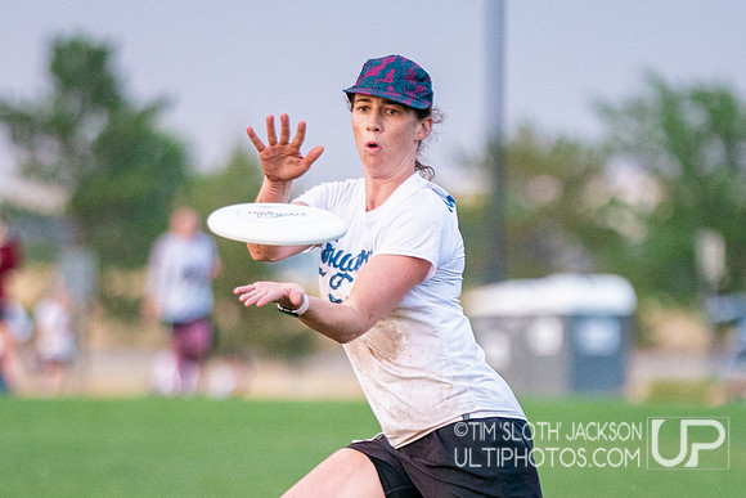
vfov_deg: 2.7
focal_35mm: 512
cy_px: 434
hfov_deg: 4.0
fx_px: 10612
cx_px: 373
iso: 1600
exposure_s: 1/2500
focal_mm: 200
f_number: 2.8
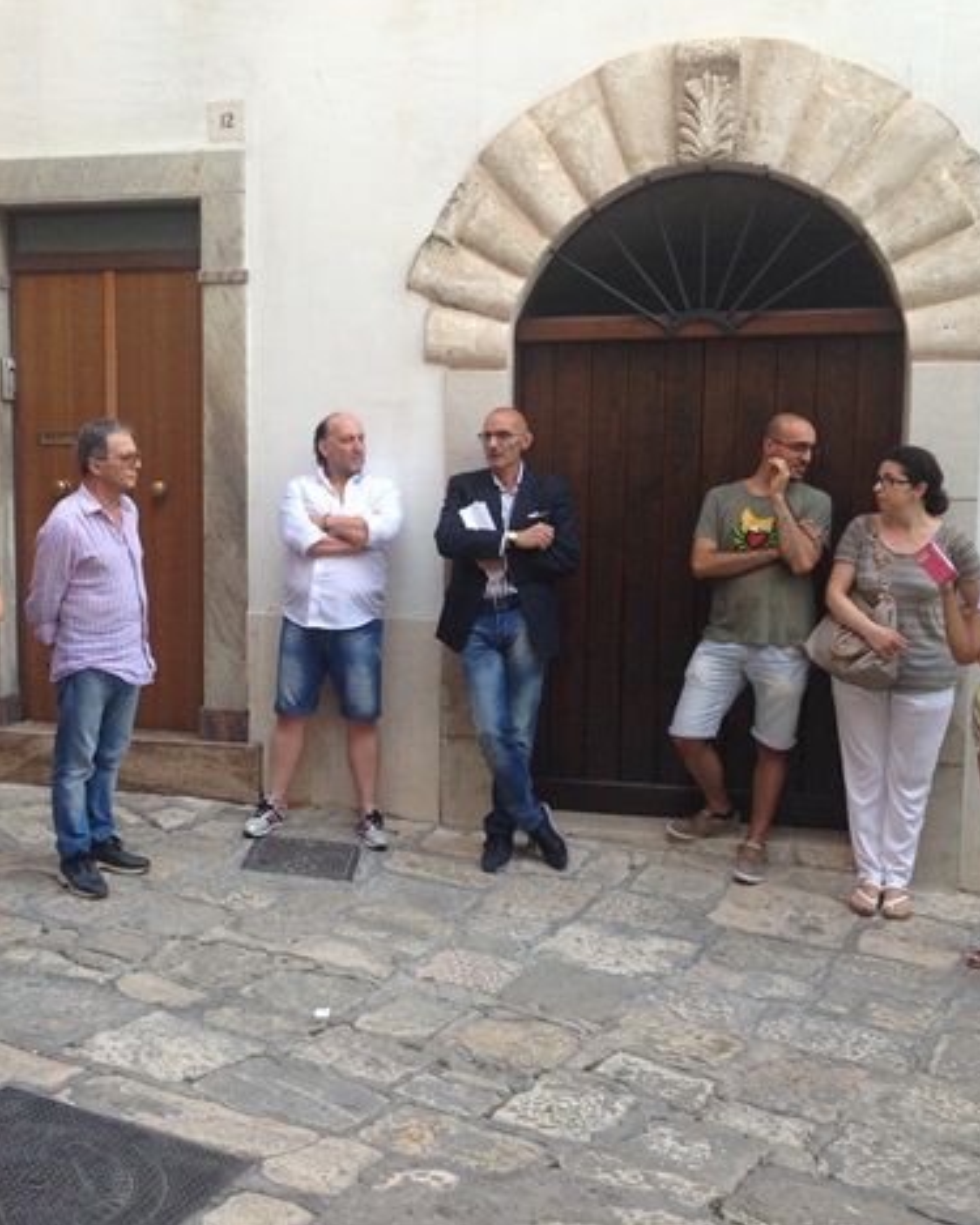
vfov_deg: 42.0
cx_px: 287
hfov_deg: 33.7
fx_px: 1596
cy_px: 601
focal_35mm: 44
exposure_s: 1/40
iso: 50
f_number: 2.4
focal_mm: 4.12
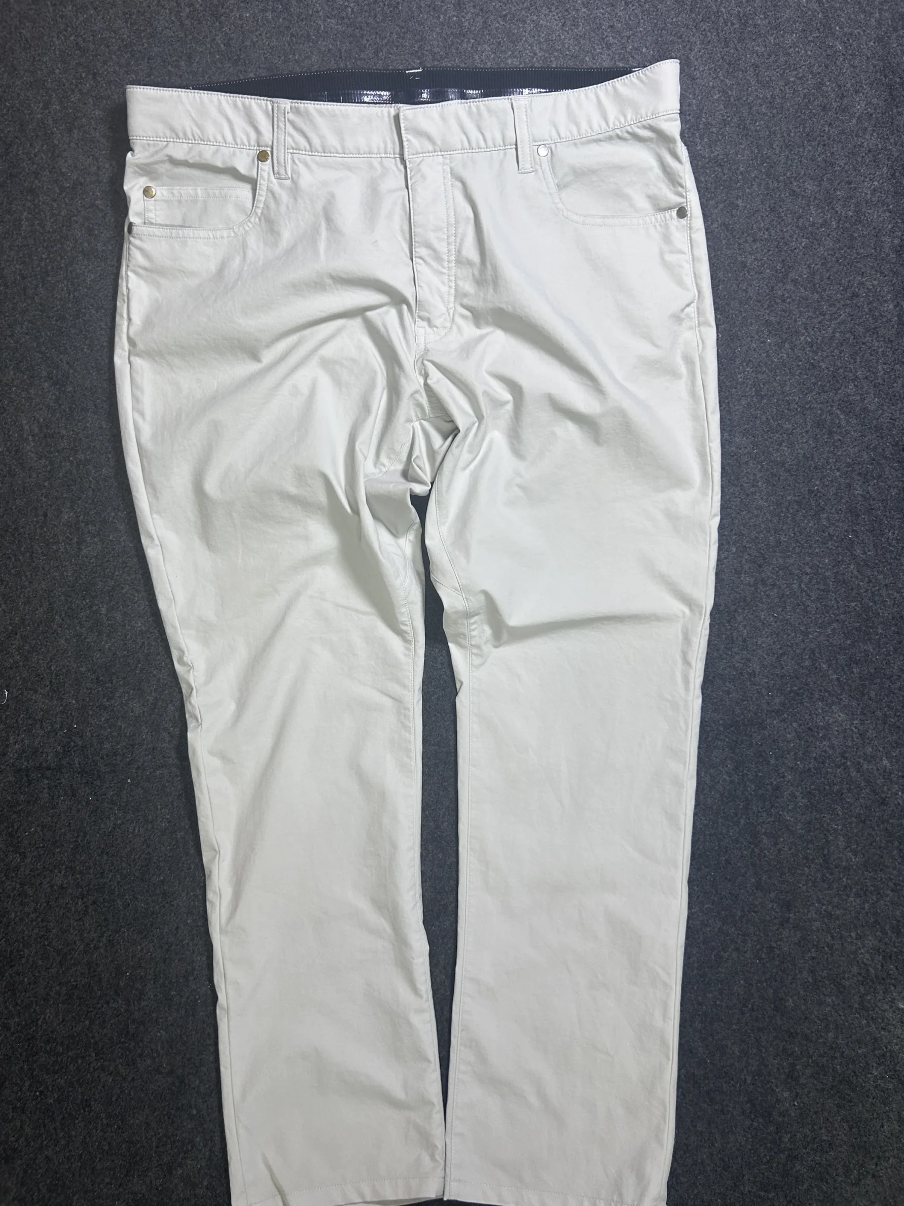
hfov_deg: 49.7
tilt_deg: -66.1
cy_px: 611
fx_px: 975
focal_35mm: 28
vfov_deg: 63.4
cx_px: 437
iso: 100
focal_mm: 5.7
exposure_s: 1/50
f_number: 1.5
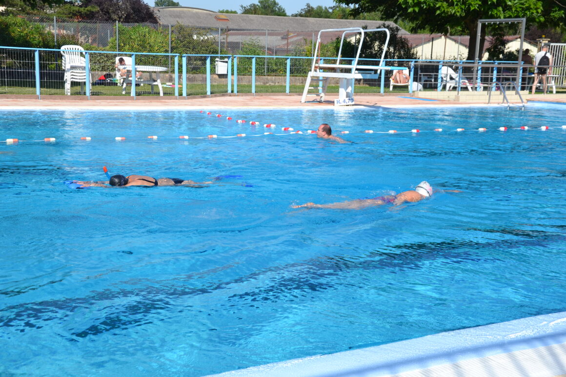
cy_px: 188
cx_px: 283
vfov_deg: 25.7
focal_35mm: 52
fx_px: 825
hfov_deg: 37.9
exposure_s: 1/250
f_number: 8
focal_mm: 35
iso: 100
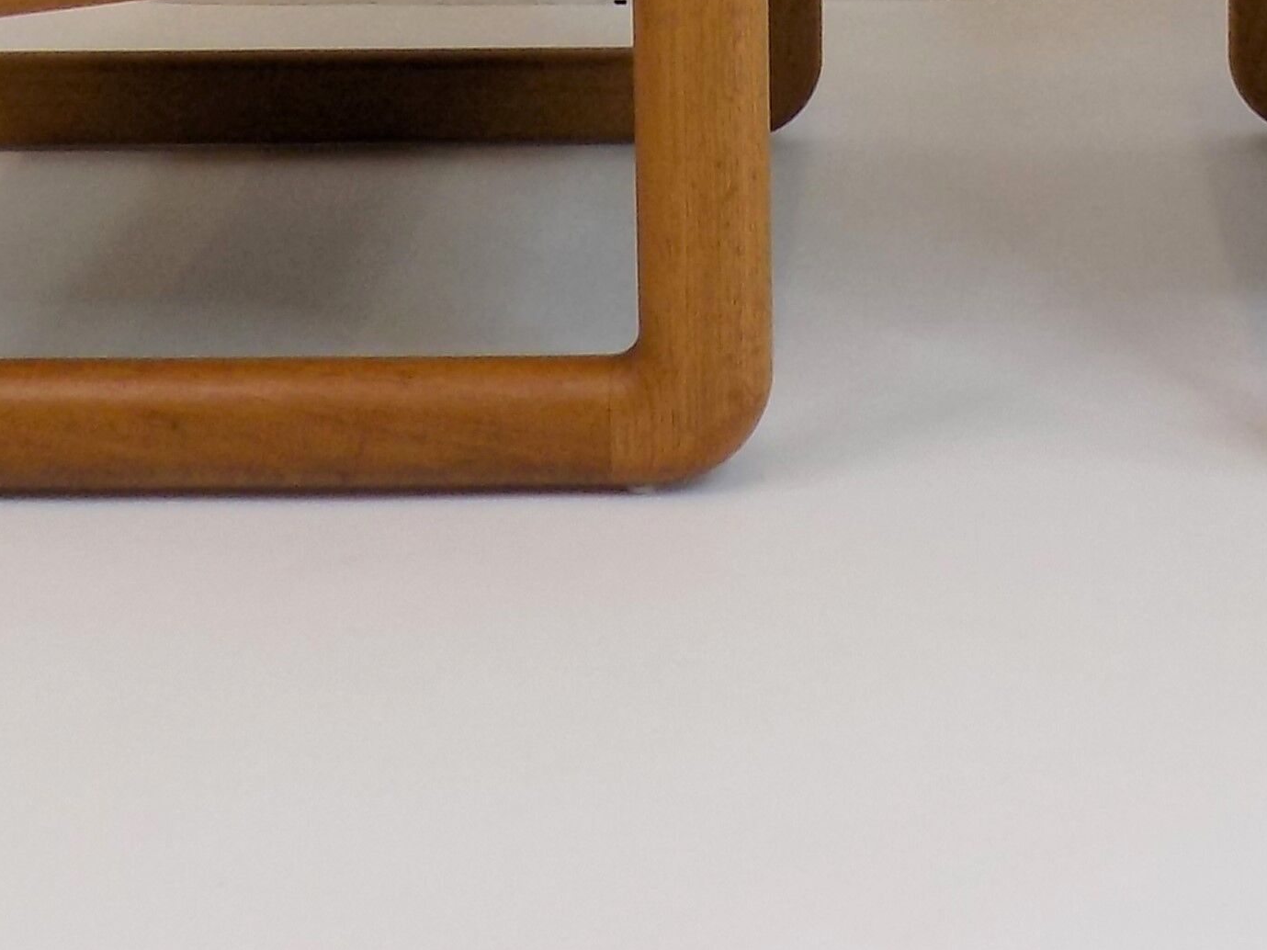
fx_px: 3038
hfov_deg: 23.2
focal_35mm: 83
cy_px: -516
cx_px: 1018
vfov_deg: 16.1
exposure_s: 1/40
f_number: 3.1
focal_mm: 4
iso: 80
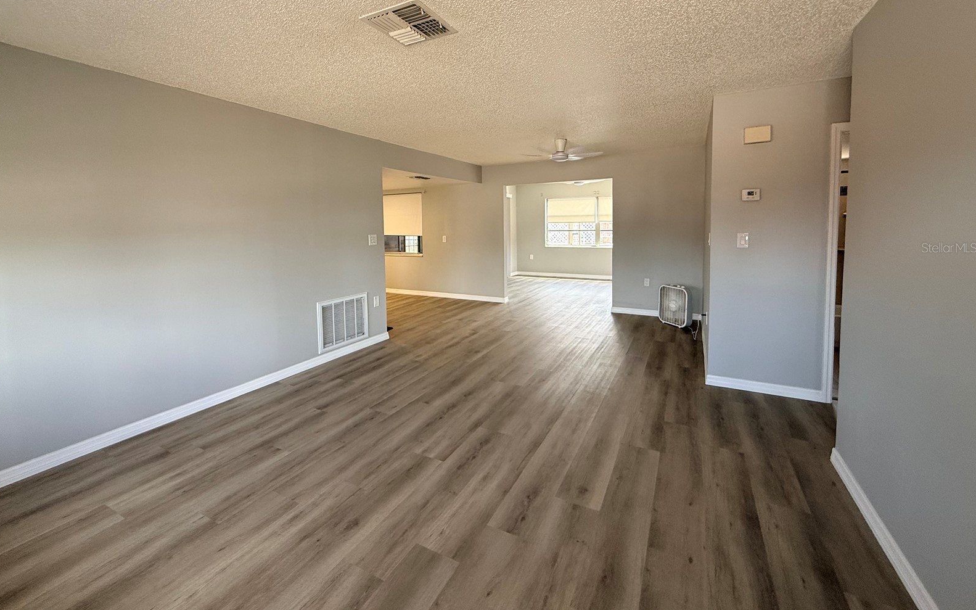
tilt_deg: -3.4
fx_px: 399
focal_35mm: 15
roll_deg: +1.3
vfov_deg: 74.0
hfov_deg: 101.5
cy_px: 247
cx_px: 486
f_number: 2.2
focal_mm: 2.22
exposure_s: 1/99
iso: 125
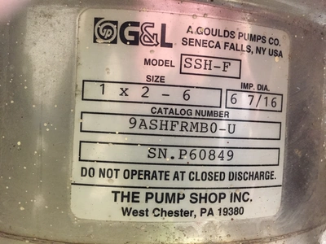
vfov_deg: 48.2
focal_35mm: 29
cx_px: 163
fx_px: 273
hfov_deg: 61.7
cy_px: 122
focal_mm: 4.15
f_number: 2.2
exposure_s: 1/15
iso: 250
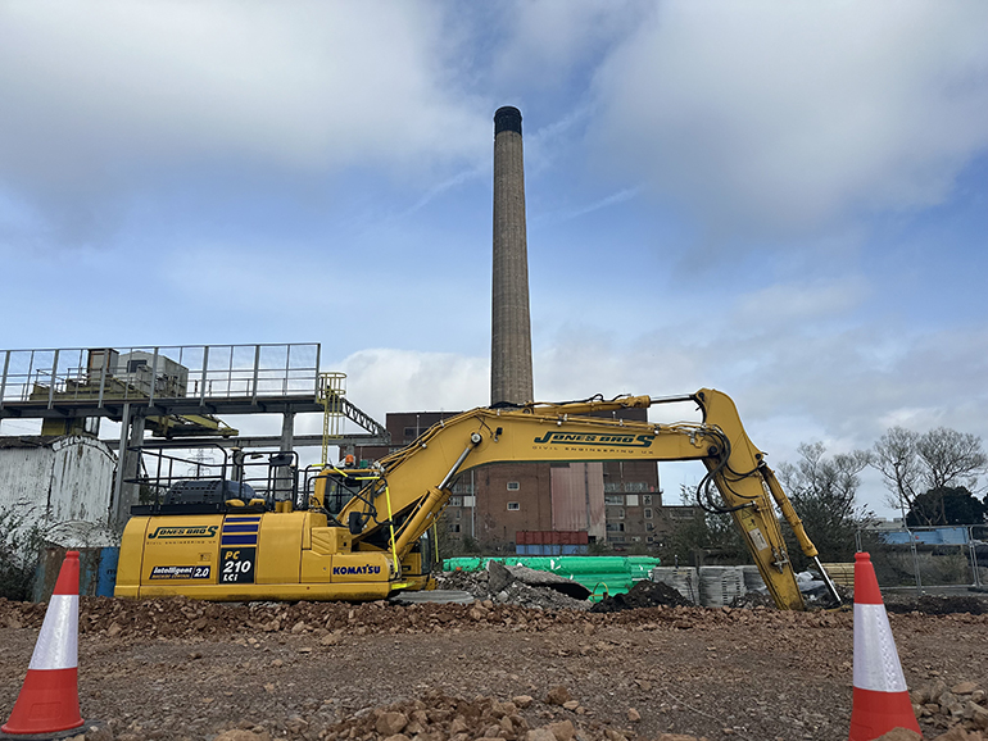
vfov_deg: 56.8
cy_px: 370
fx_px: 685
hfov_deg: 71.6
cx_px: 494
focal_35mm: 24
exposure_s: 1/6623
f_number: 1.78
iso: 80
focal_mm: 6.86
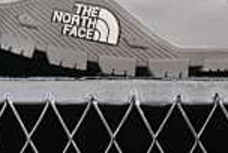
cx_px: 174
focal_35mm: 246
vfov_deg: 5.6
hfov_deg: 8.3
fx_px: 1561
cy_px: -77
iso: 160
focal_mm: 50
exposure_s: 1/80
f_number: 8
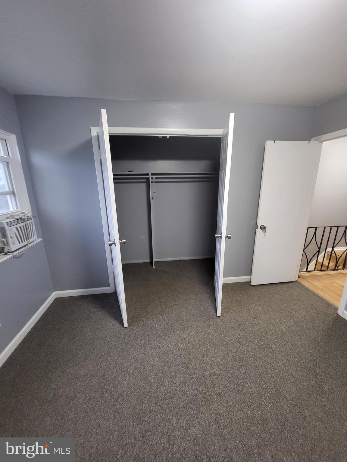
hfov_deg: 89.9
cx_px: 174
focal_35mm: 13
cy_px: 231
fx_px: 174
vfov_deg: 106.2
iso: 320
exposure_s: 1/30
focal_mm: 1.74
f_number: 2.2
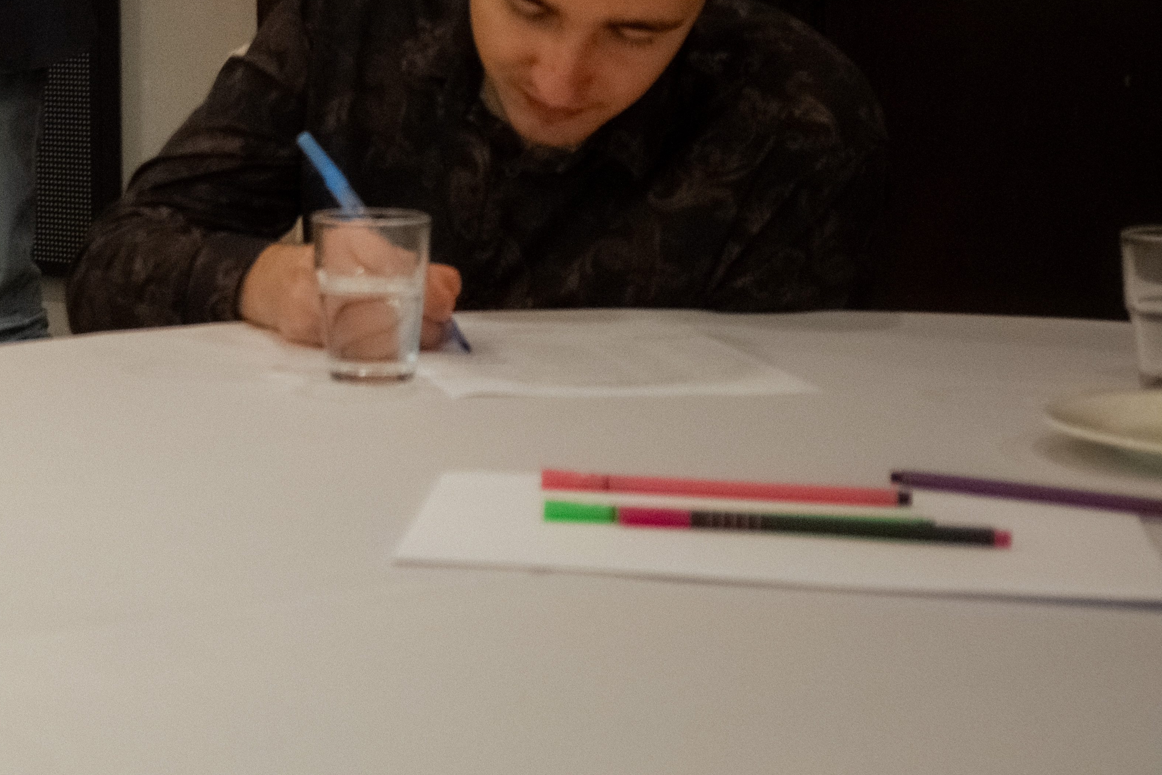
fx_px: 3001
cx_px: -255
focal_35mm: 93
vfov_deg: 14.4
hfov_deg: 20.4
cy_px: -40
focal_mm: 25.4
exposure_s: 1/30
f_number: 3.6
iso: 3200
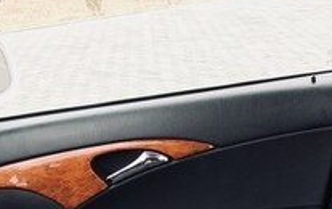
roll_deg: +4.3
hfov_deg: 28.0
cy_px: 330
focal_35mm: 71
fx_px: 643
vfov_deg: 16.5
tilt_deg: -30.4
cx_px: 292
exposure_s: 1/45
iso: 25
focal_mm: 3.99
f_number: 1.8
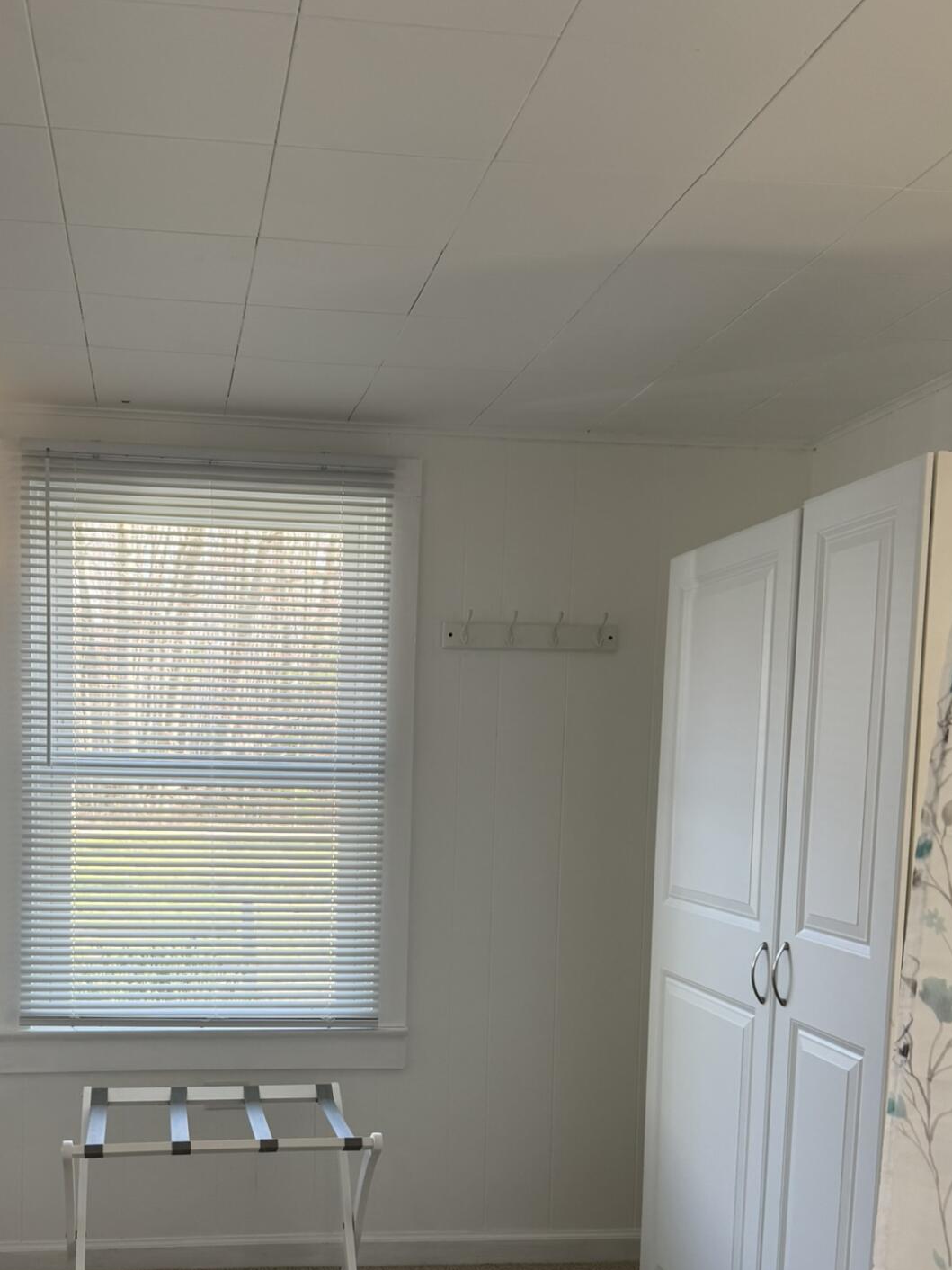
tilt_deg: -3.9
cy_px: 870
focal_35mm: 34
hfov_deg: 41.1
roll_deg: -0.8
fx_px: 1247
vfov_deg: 52.7
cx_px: 300
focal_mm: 6.76
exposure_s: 1/120
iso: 125
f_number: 1.78
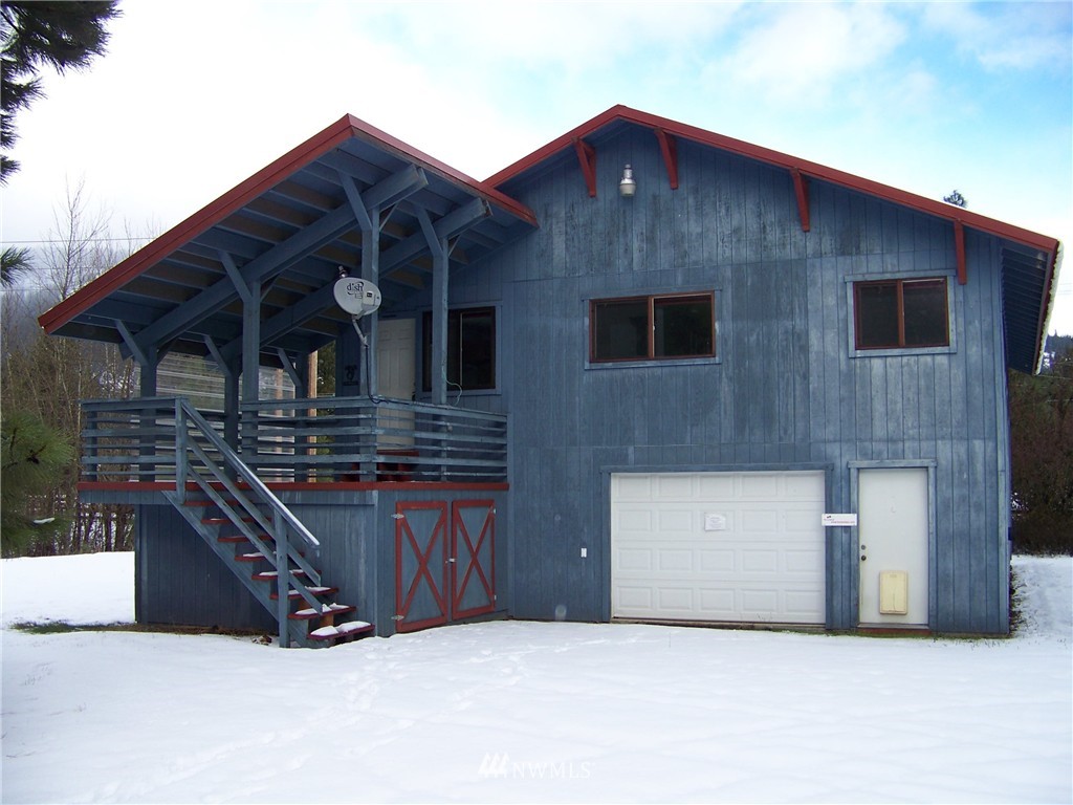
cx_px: 536
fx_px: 1116
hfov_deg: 51.4
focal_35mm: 36
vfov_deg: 39.7
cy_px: 402
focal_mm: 5.85
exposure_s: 1/250
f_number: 2.8
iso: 64
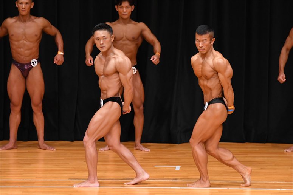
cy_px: 98
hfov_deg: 6.9
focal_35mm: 300
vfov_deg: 4.6
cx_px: 146
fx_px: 2441
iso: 4000
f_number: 5.6
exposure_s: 1/400
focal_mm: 200
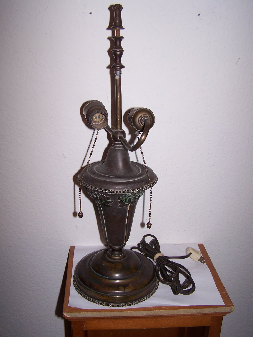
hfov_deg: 37.7
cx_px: 126
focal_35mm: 38
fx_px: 370
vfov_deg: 49.0
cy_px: 168
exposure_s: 1/60
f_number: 2.8
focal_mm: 6.3
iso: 80
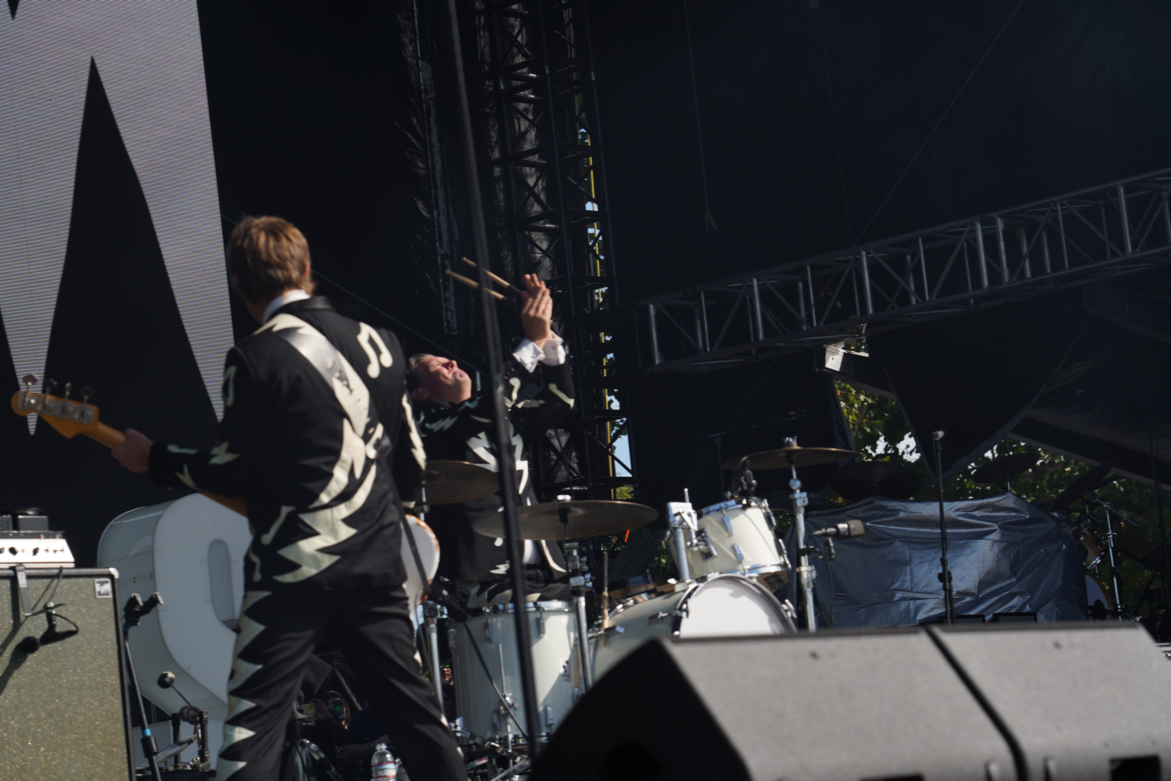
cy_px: 390
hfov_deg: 19.5
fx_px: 3415
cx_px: 586
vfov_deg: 13.0
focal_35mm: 105
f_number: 6.3
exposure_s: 1/400
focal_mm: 105
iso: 100
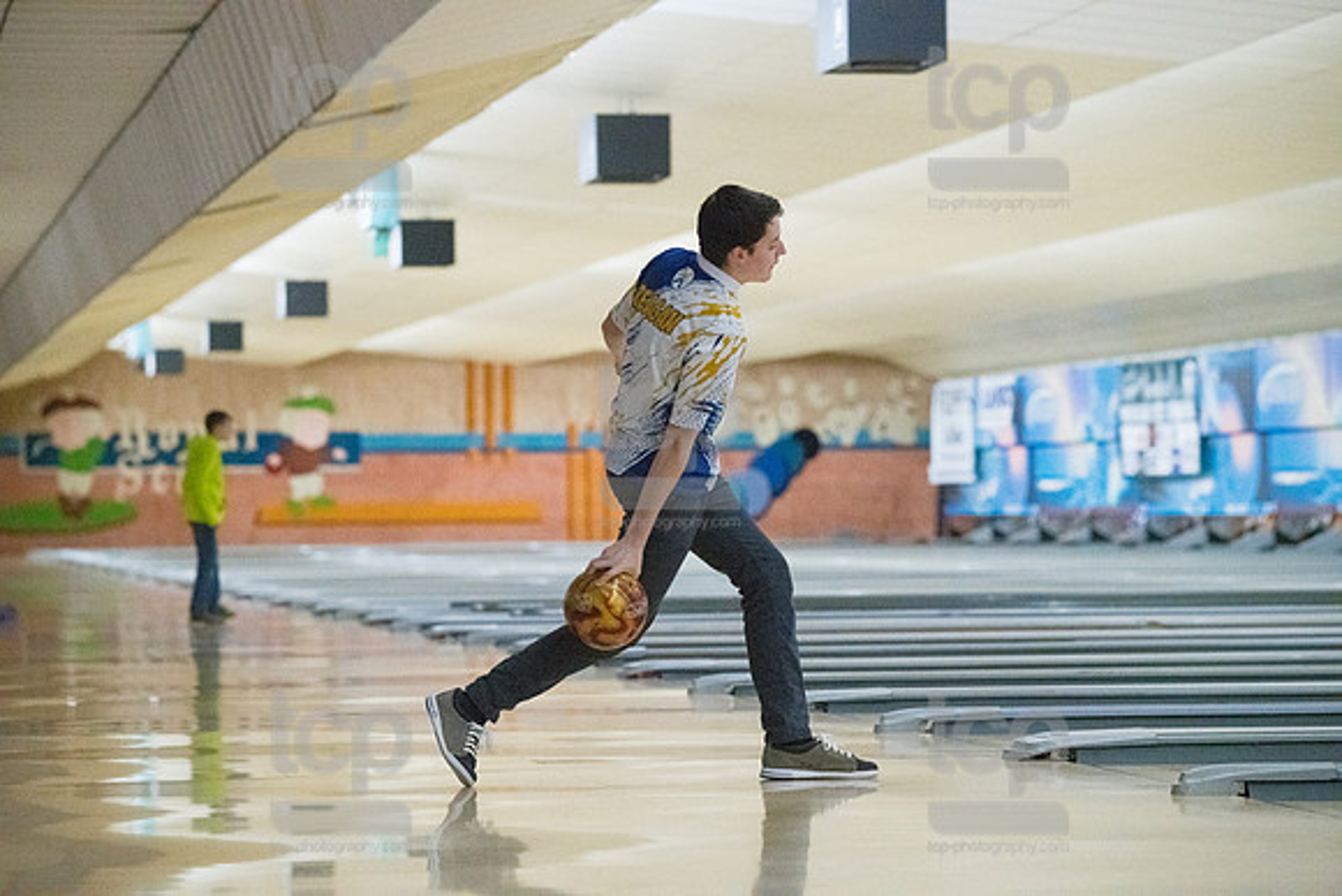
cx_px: 671
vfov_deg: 11.0
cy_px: 448
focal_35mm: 125
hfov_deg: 16.4
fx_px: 4661
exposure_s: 1/1000
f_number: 4
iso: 10000
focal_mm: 125
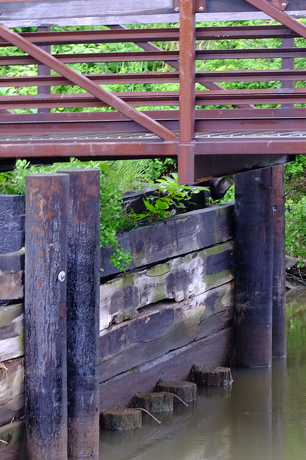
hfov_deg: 8.4
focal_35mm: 164
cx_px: 117
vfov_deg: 12.5
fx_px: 2091
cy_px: 218
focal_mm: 55
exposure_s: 1/4.5
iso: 200
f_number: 8
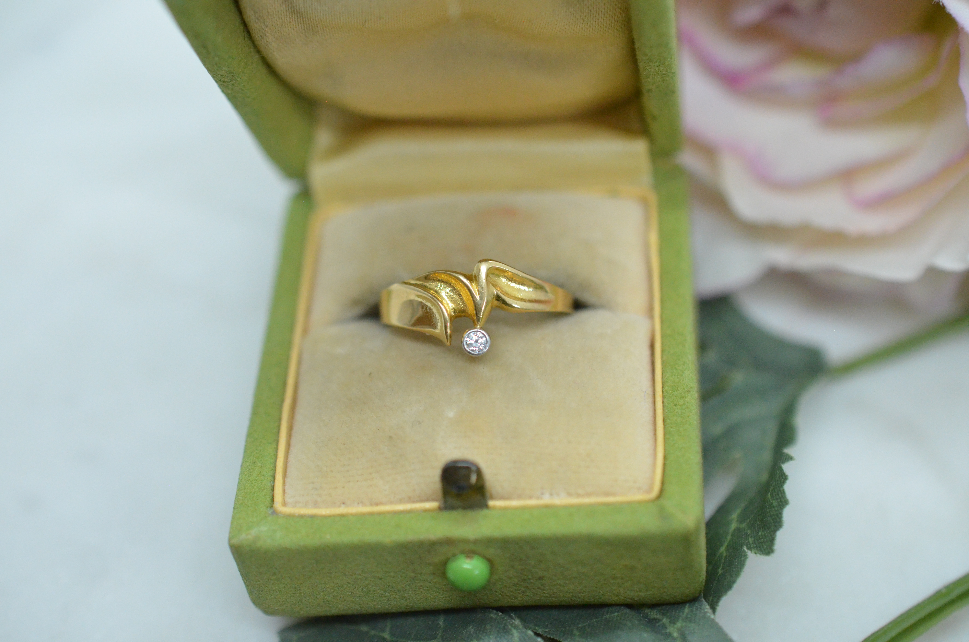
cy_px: 321
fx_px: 1612
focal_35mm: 60
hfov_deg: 33.5
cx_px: 484
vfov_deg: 22.5
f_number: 4
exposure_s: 1/2000
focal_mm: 40
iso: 3200
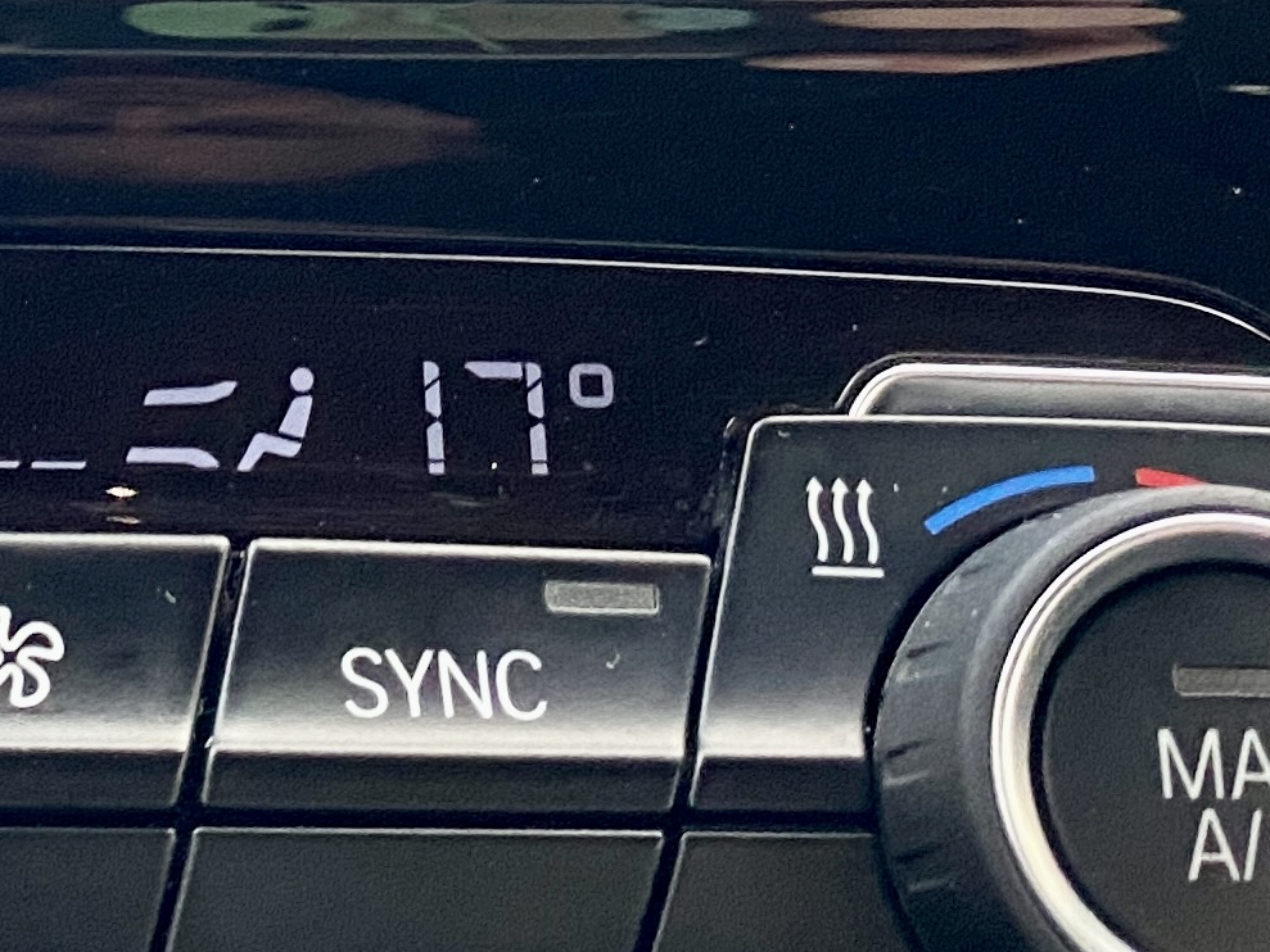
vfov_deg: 13.2
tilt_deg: +0.5
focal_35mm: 106
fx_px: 3889
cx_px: -108
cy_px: -443
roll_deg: +0.2
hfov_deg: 17.9
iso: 320
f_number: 1.8
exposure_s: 1/60
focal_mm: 4.25
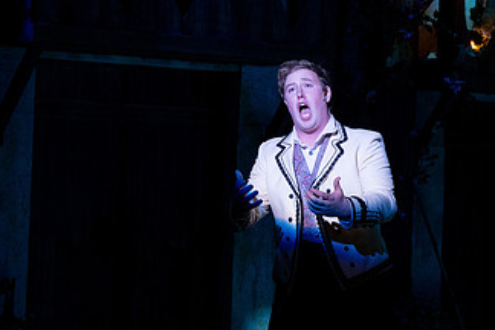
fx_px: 2956
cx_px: 408
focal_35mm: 215
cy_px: 257
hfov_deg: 9.5
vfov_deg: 6.4
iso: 1000
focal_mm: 120
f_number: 5.6
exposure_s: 1/160
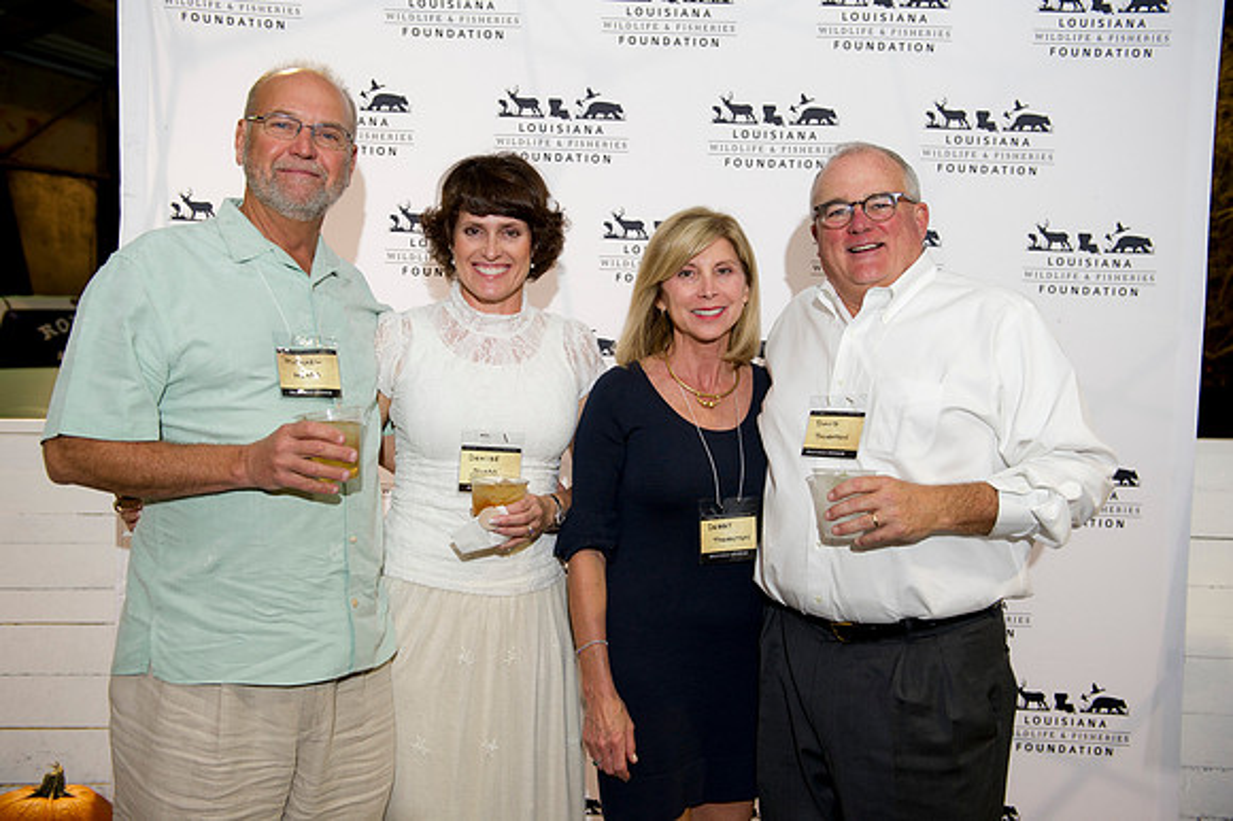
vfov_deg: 36.8
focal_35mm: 36
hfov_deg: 53.2
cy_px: 410
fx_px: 1232
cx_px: 616
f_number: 3.5
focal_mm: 36
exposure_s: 1/125
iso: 800
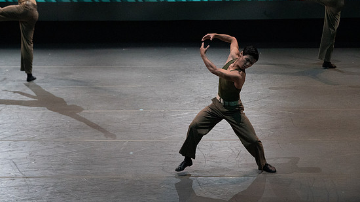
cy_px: 81
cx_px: 185
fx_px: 1097
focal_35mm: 115
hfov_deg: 18.6
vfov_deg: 10.5
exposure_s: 1/400
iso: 16000
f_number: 7.1
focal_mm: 104
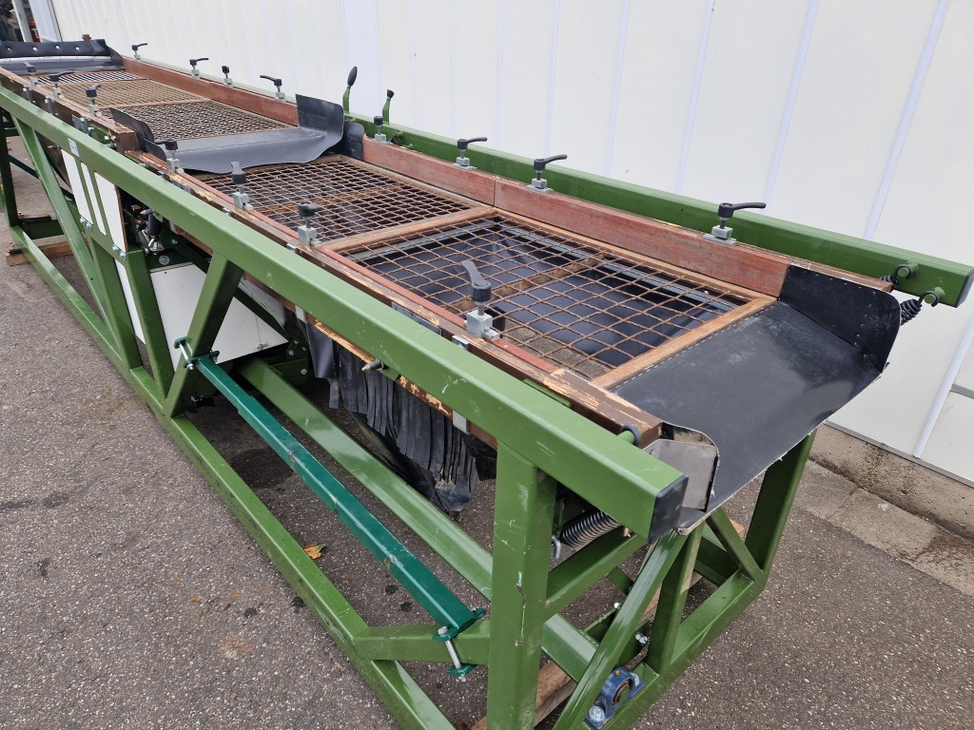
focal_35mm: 23
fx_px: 647
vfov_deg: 58.9
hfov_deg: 73.9
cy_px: 365
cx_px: 487
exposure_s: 1/180
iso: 50
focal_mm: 5.4
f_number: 1.8
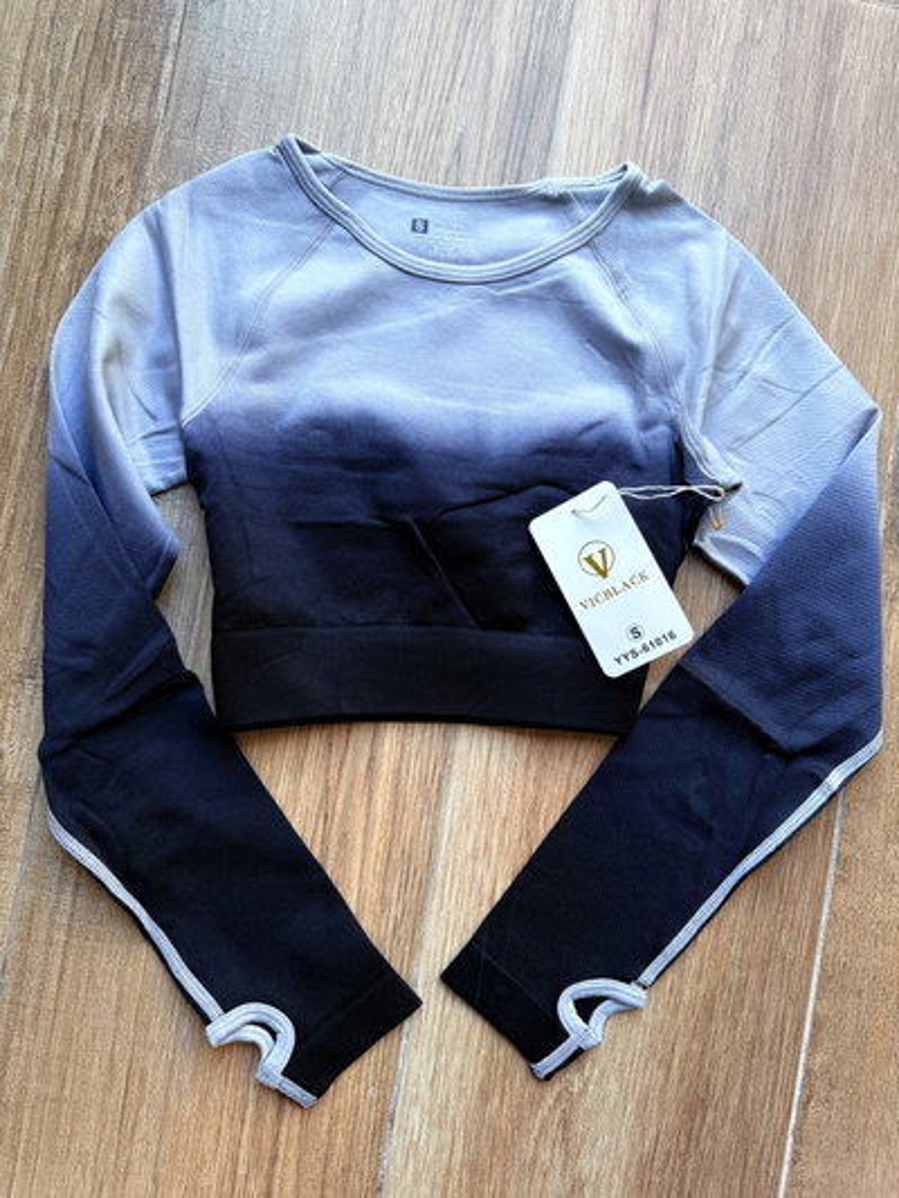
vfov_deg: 71.6
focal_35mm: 24
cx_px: 450
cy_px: 599
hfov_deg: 56.8
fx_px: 831
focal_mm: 6.76
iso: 100
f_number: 1.78
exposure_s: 1/121
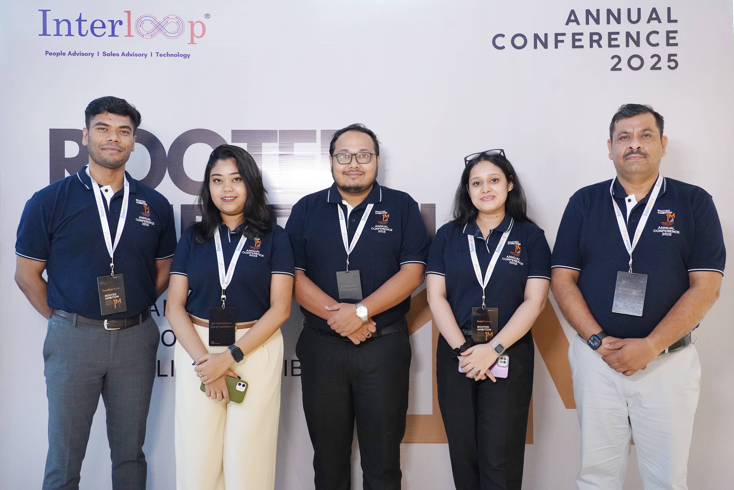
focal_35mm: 34
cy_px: 245
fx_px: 693
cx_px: 367
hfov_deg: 55.8
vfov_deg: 38.9
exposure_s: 1/160
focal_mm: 34
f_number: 5
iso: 6400
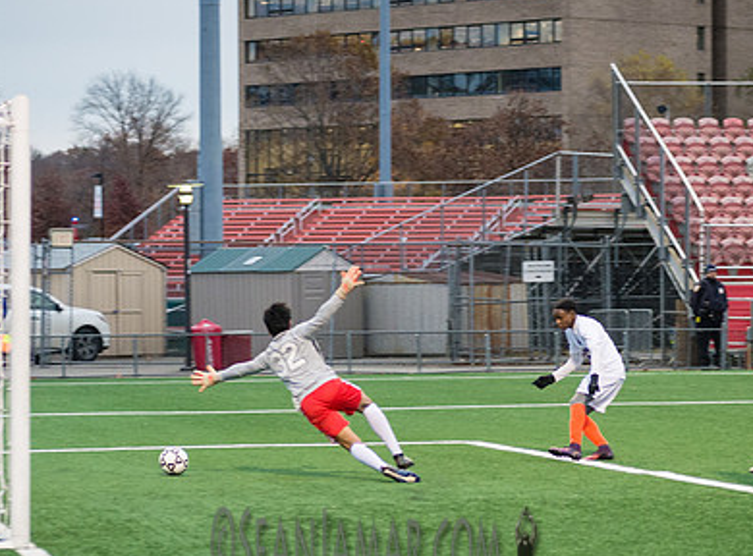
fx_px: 3569
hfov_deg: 12.0
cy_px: 403
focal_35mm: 165
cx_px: 557
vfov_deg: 8.9
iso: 2000
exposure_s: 1/400
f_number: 4
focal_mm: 80
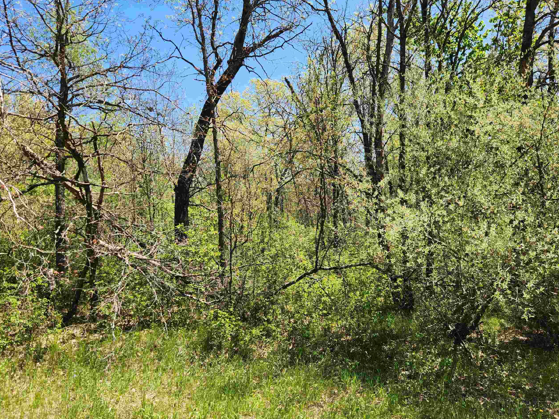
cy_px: 213
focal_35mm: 28
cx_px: 267
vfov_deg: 49.8
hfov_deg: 63.4
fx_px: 452
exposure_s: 1/748
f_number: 1.8
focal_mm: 5.4
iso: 20
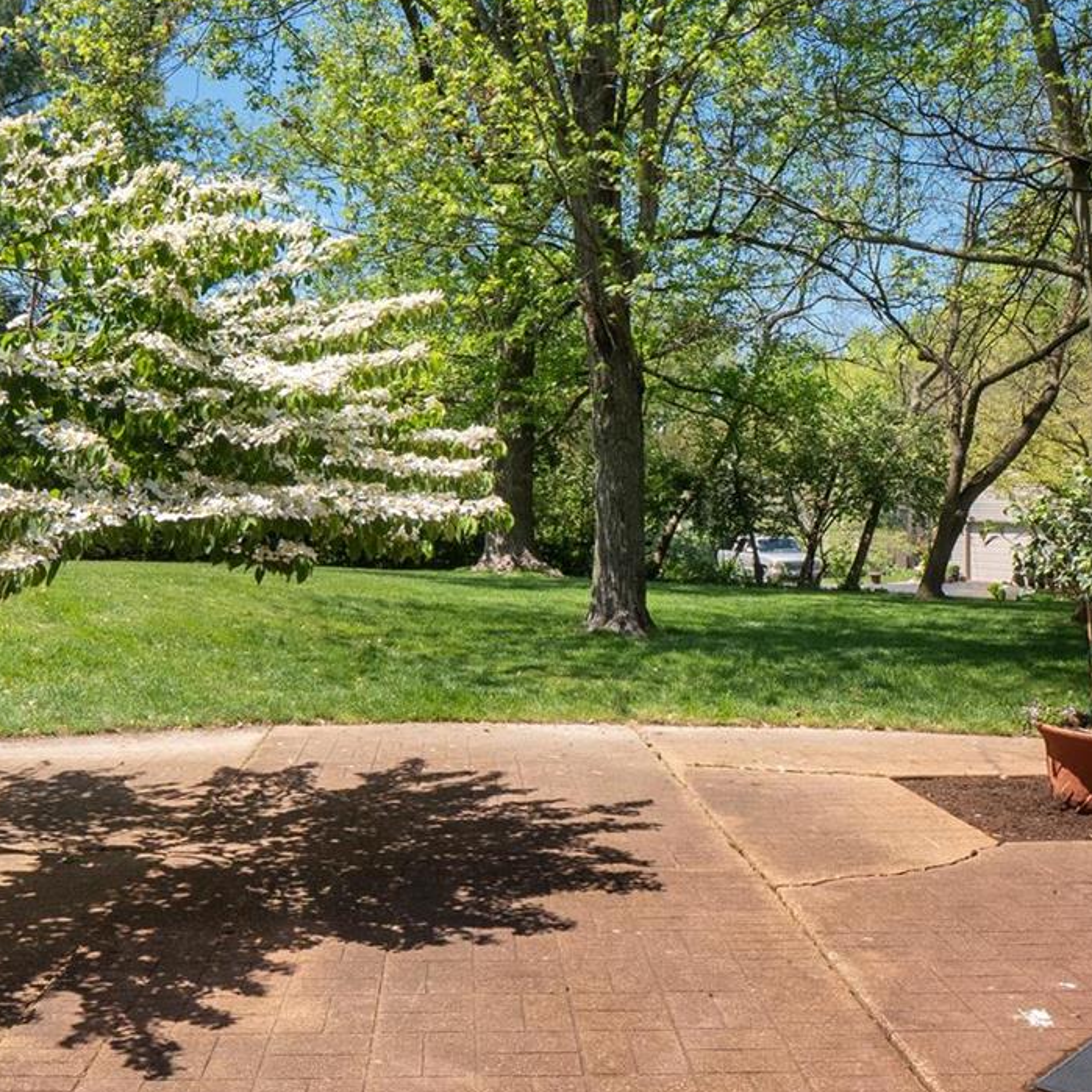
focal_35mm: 35
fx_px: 1249
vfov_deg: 47.2
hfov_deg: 47.2
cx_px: 512
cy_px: 534
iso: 400
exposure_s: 1/800
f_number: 8
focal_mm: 9
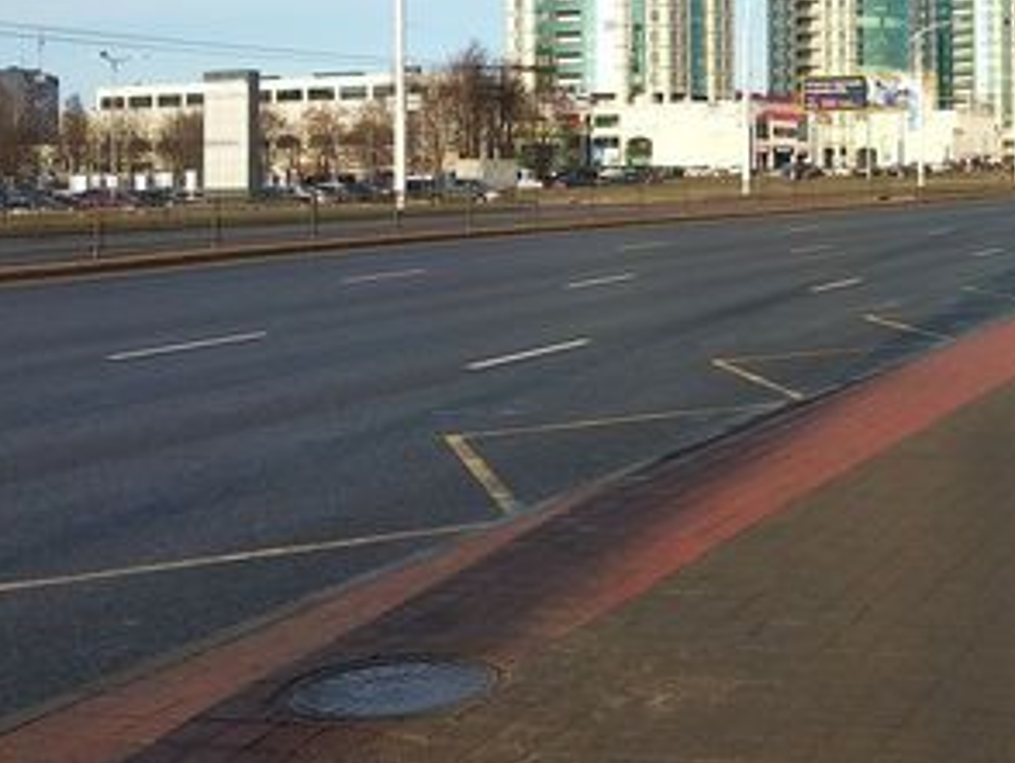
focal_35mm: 53
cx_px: 942
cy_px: 131
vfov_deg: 26.9
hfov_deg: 33.9
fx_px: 1555
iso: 100
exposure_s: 1/583
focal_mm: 3.81
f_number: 2.2
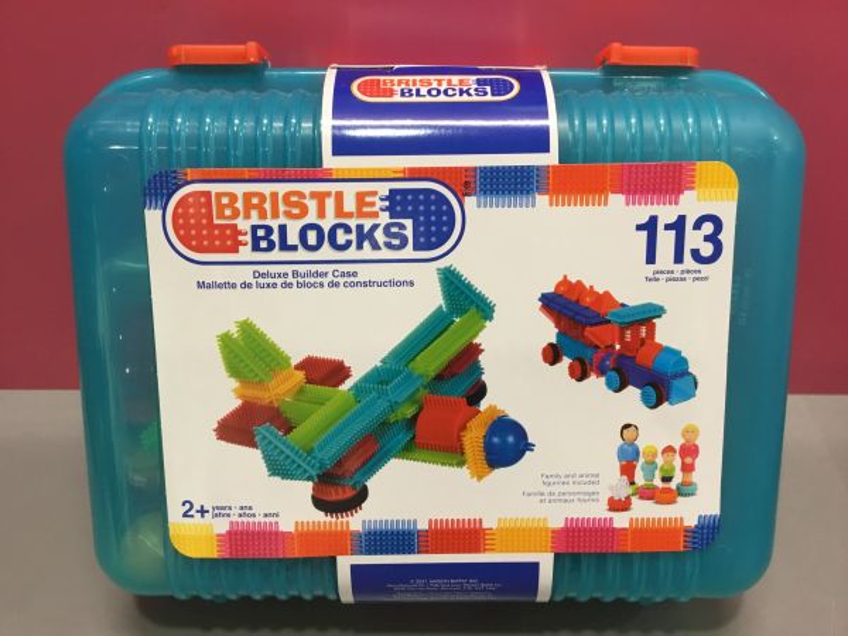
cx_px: 424
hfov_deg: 58.4
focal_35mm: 31
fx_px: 759
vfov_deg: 45.4
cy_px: 318
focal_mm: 3.3
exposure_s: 1/33
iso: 100
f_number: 2.4
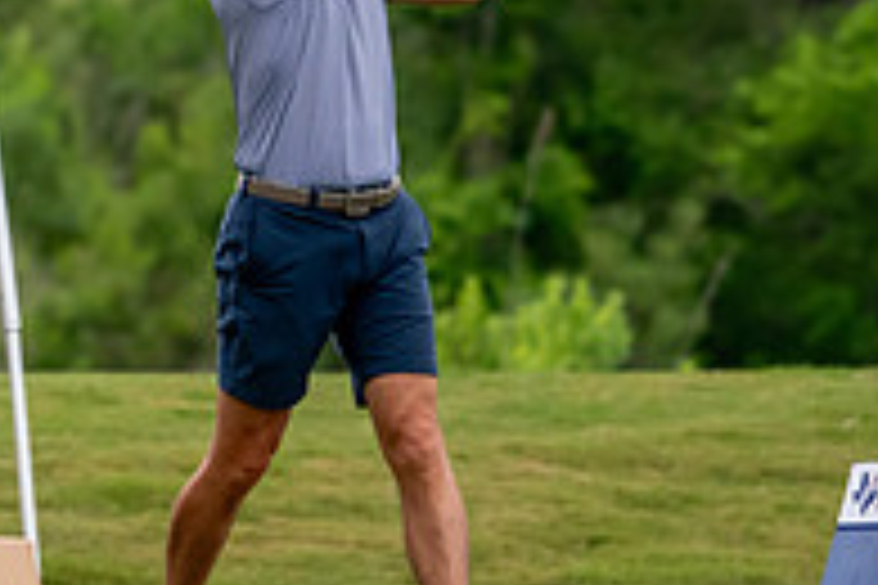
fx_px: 31630
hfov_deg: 1.6
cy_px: 97
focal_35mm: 1297
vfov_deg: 1.1
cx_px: 194
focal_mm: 290
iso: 1250
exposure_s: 1/2000
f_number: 5.6
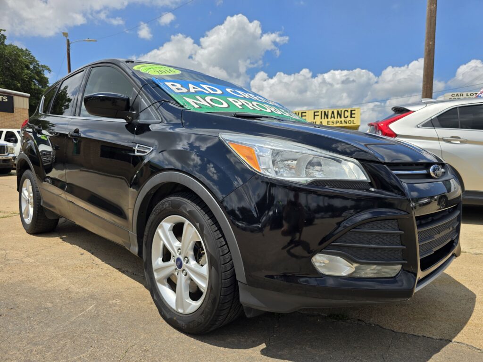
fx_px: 321
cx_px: 242
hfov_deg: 73.9
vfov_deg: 58.9
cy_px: 181
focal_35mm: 23
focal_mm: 6.3
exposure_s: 1/868
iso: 12
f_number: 1.7
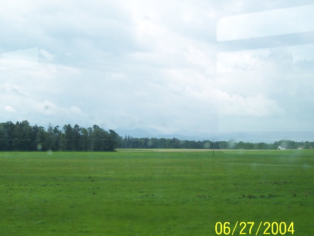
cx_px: 109
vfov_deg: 29.1
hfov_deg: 37.8
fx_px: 454
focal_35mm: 50
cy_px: 112
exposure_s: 1/500
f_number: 2.8
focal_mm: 8
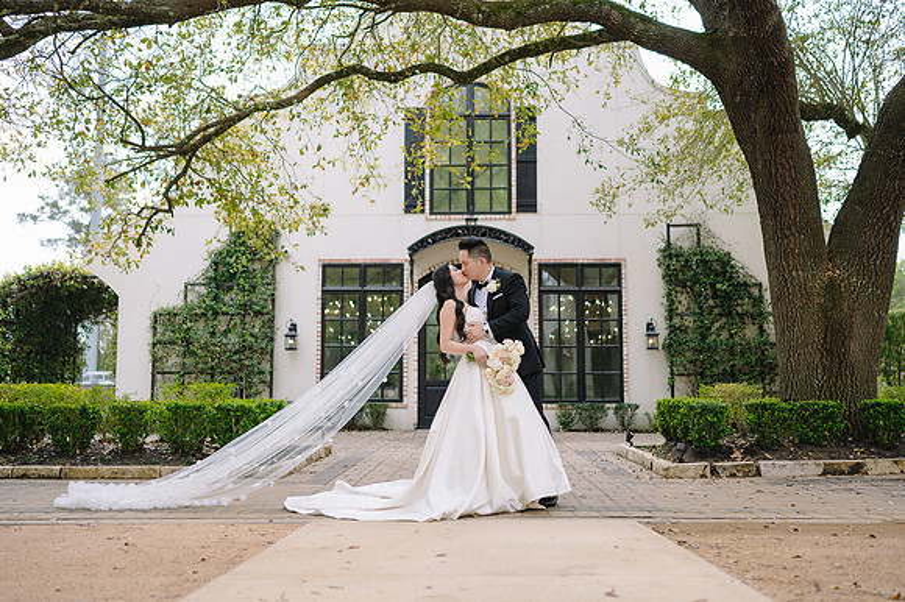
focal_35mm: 35
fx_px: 883
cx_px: 452
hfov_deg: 54.3
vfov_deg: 37.7
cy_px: 301
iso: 64
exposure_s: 1/640
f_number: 1.8
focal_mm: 35
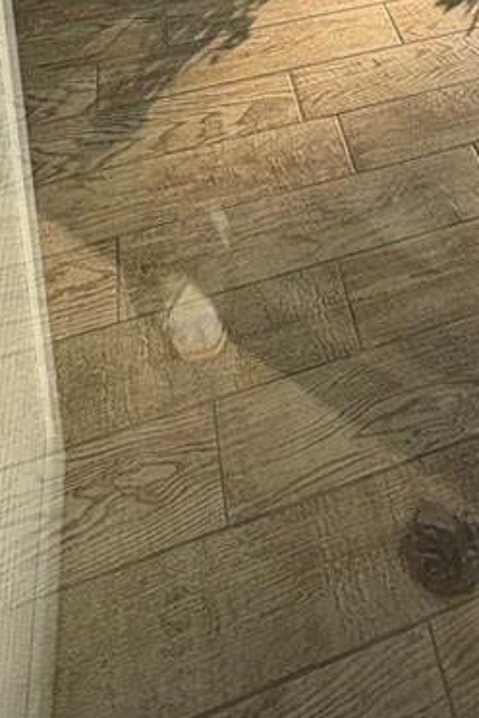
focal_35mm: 47
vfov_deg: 28.1
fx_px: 938
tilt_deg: -12.0
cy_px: -357
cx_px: 440
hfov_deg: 27.5
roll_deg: +0.5
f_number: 2.2
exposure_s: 1/787
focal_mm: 2.22
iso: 64
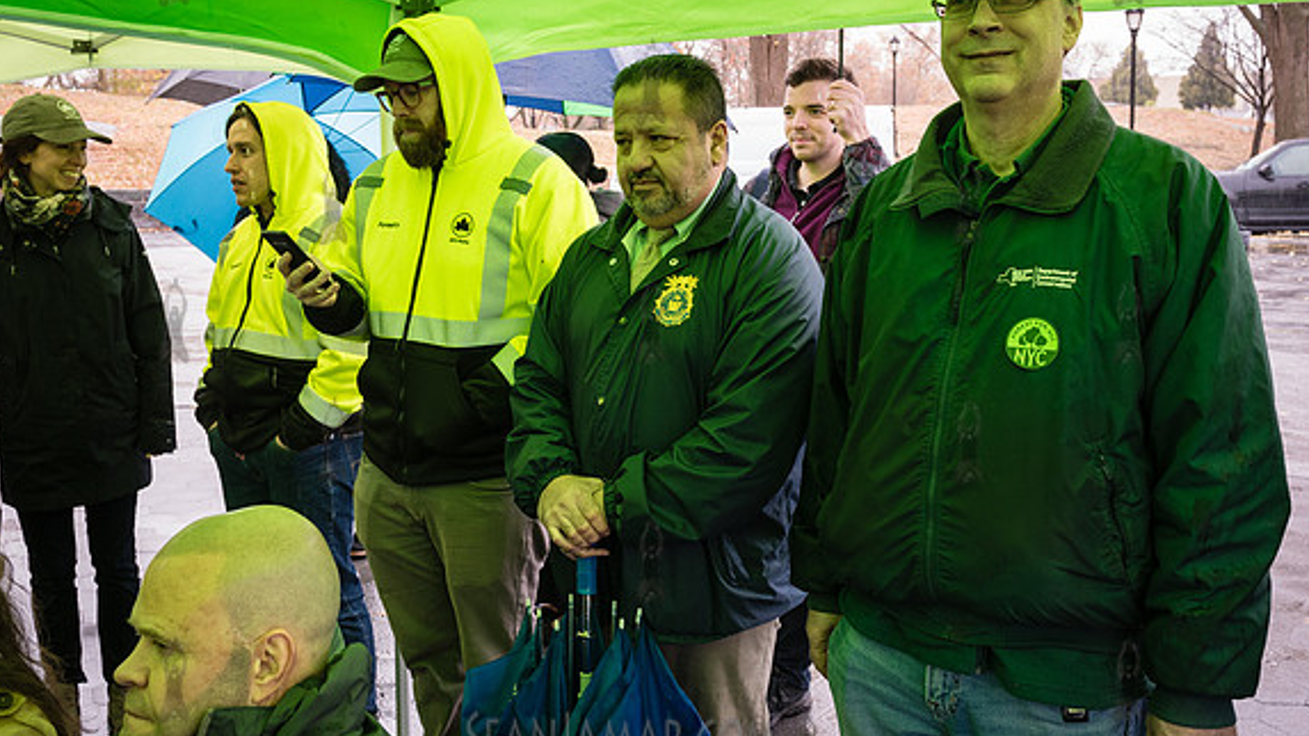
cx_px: 624
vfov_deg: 32.8
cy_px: 312
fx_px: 1249
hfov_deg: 55.3
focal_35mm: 36
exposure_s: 1/125
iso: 640
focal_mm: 27
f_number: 5.6
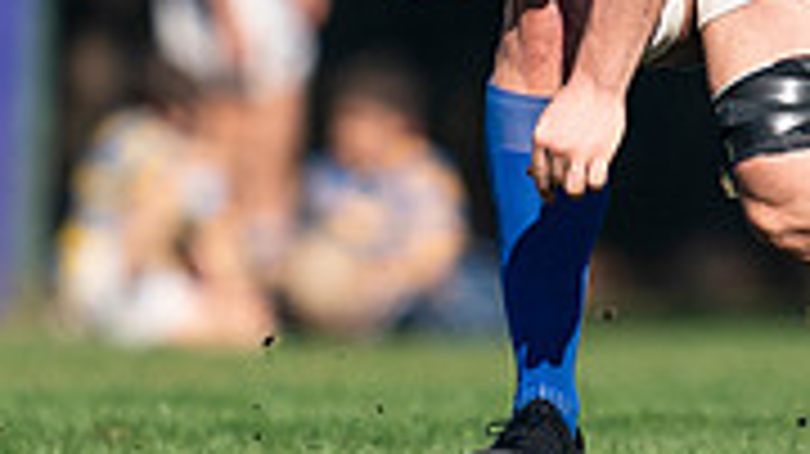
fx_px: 58986
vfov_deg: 0.4
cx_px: 873
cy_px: -203
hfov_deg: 0.8
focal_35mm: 2748
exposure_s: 1/1250
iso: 100
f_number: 2.8
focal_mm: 400
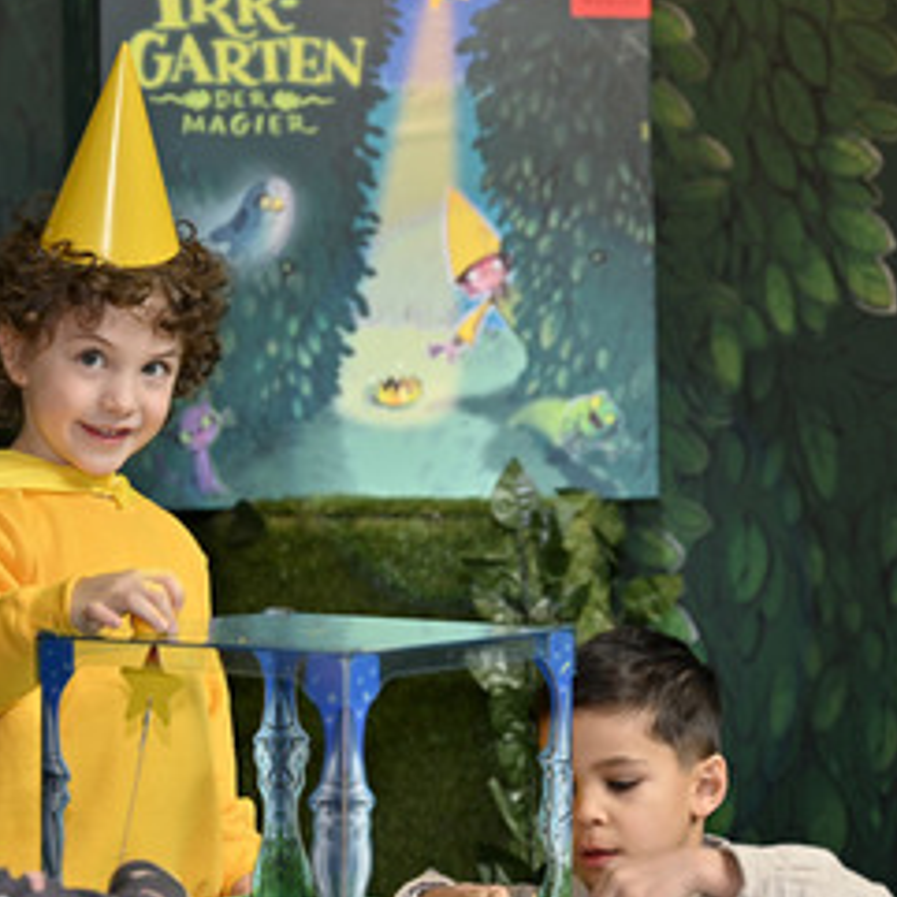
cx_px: 266
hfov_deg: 17.9
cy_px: 447
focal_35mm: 97
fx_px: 2844
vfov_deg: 17.9
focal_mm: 61
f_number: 2.8
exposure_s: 1/200
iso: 640
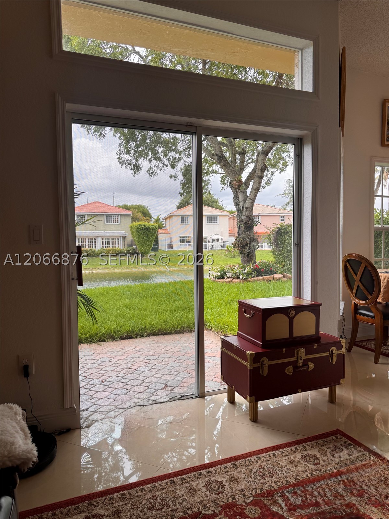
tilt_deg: -2.5
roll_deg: +1.1
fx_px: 360
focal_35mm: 24
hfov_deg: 56.8
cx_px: 194
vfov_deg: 71.6
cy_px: 260
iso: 80
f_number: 1.78
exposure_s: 1/1172
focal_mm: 6.76
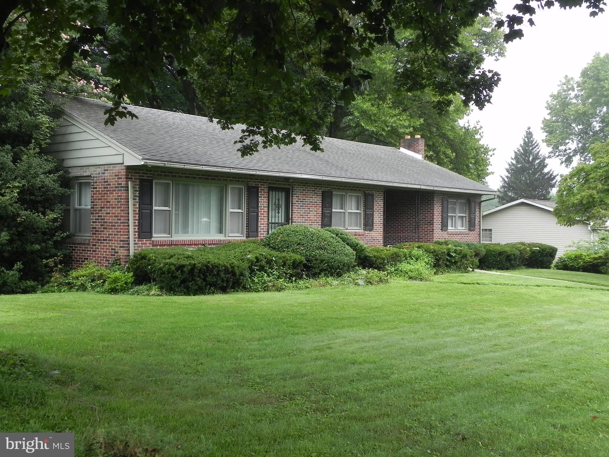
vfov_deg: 35.1
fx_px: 721
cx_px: 304
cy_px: 228
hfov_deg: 45.8
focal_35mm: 41
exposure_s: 1/137
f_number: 4
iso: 160
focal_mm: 7.3
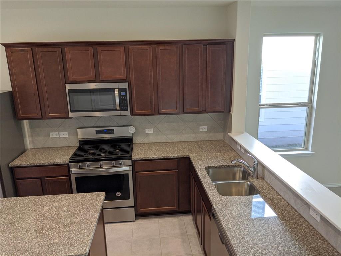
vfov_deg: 51.4
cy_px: 128
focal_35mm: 27
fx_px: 266
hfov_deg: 65.3
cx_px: 170
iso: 58
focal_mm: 4.38
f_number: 1.73
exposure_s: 1/120
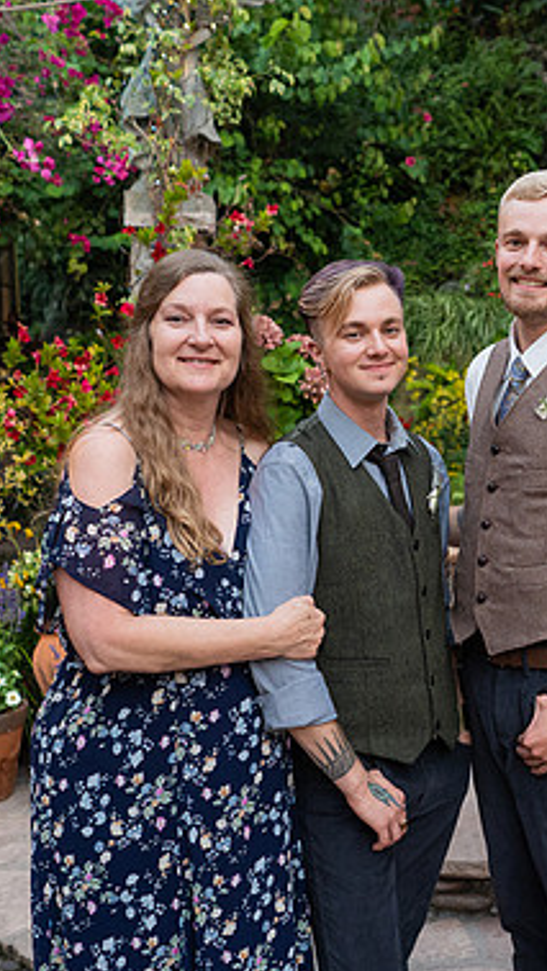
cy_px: 489
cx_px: 506
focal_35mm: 45
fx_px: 1159
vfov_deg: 45.5
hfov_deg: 25.6
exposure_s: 1/200
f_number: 3.2
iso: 500
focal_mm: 28
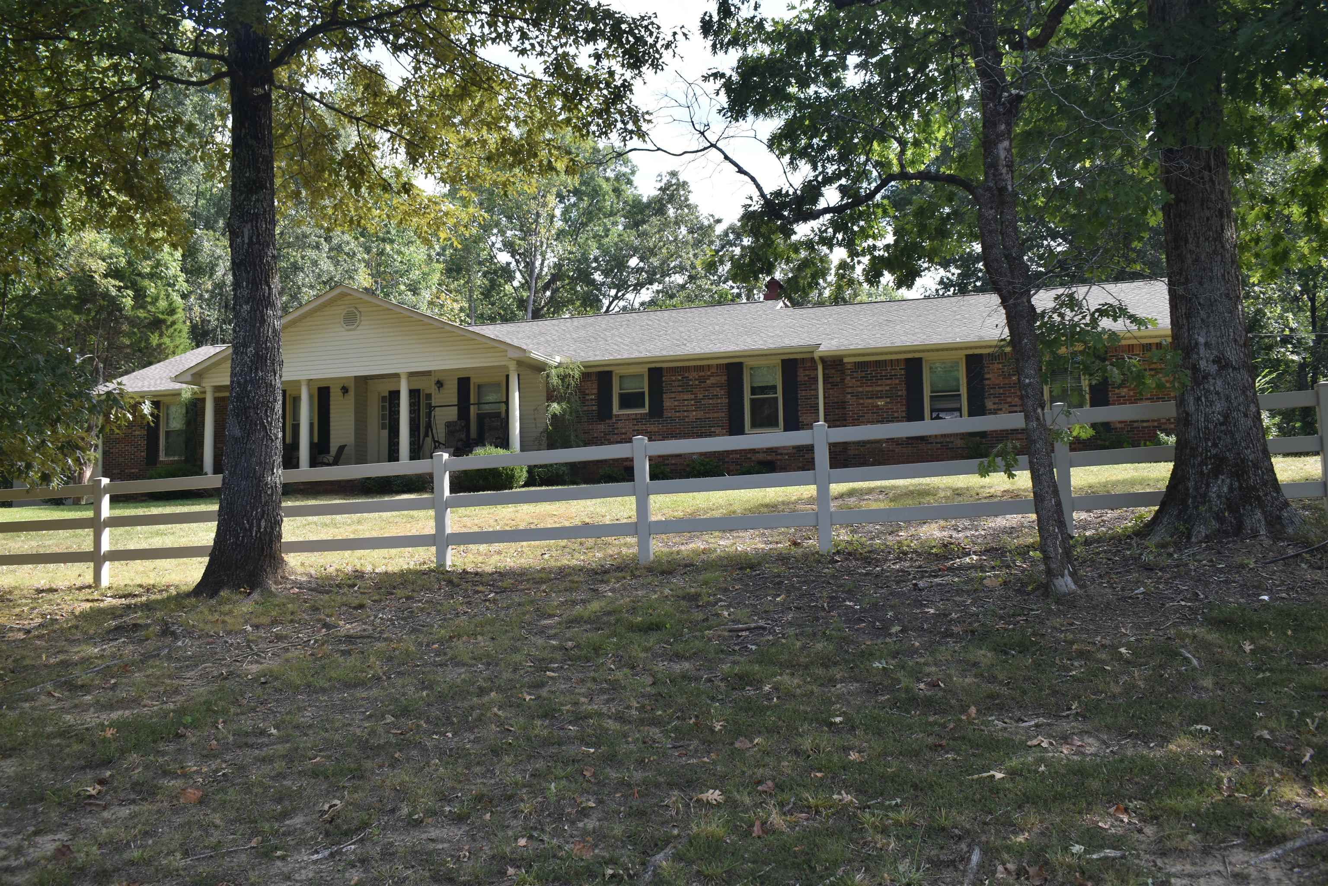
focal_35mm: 32
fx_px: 1162
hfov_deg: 59.5
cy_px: 443
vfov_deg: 41.7
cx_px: 664
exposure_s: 1/160
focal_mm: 21
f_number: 6.3
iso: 100
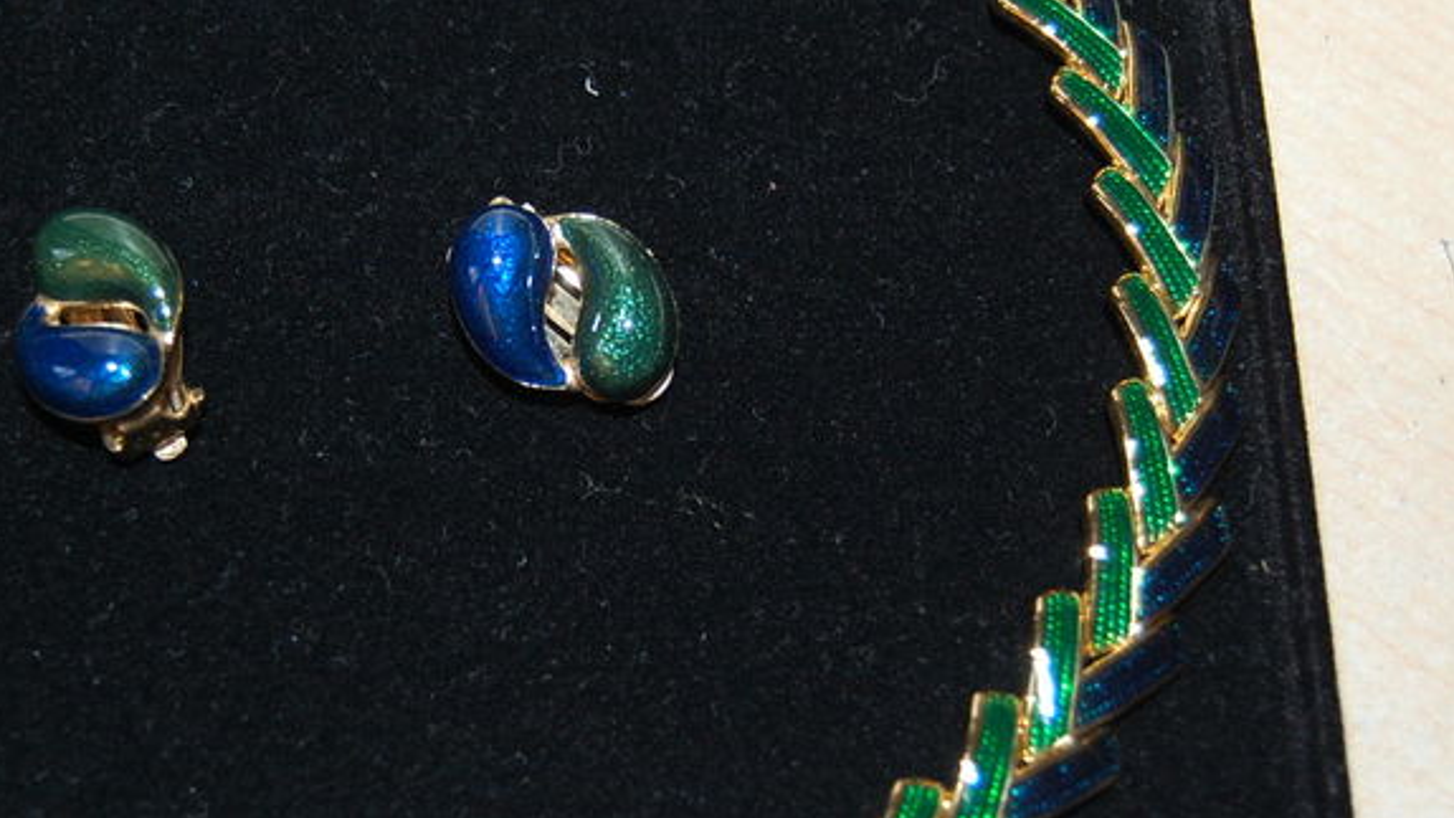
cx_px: 522
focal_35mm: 71
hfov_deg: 29.6
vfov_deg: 17.0
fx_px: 2738
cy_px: 348
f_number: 4.2
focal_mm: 26
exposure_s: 1/60
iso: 400
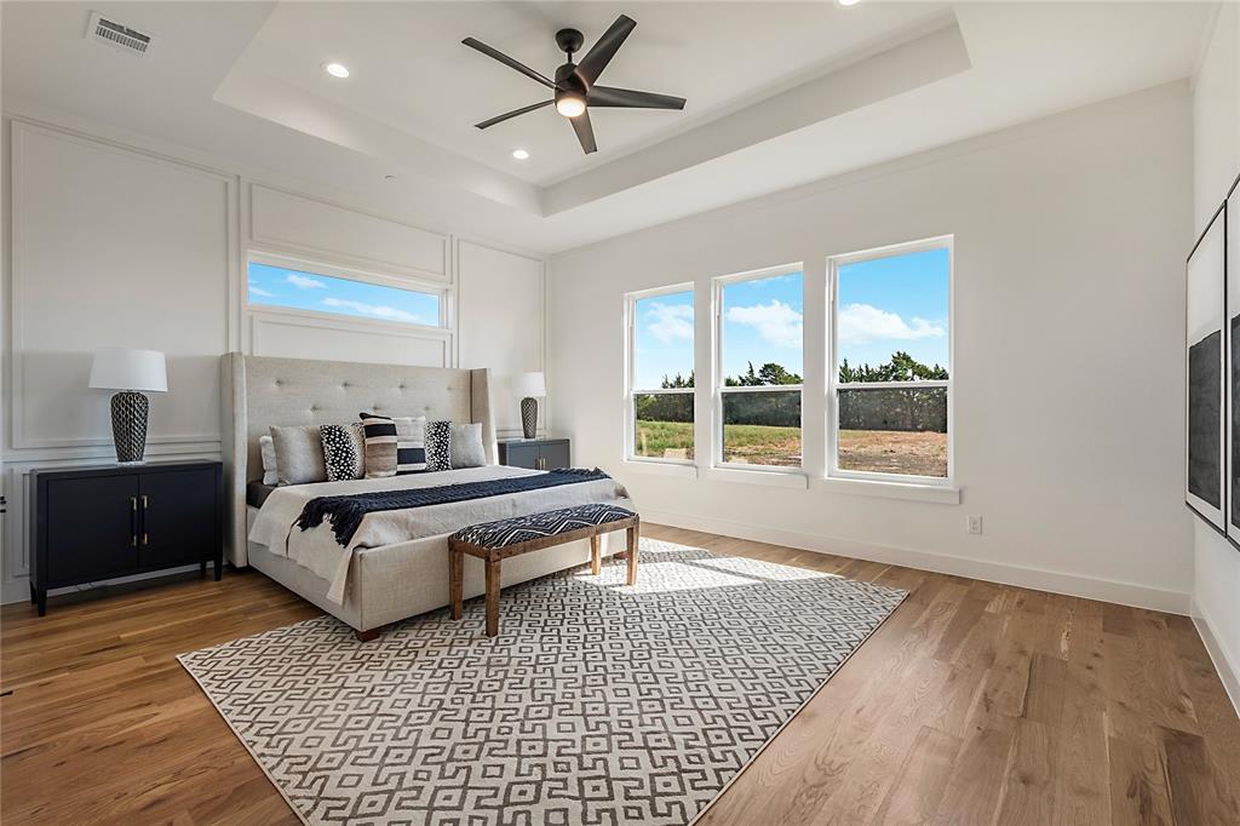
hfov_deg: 100.4
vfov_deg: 77.3
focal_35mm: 15
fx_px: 516
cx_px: 620
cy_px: 413
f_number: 5.6
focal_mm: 10
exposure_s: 1/1600
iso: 100
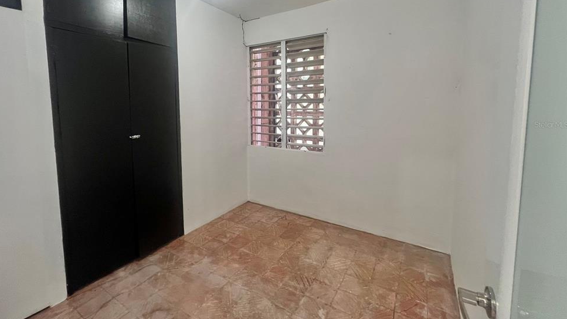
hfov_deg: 102.9
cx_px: 270
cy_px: 124
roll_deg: +0.5
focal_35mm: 15
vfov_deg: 69.7
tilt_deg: -5.2
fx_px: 226
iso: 200
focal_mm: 1.57
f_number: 1.8
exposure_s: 1/60
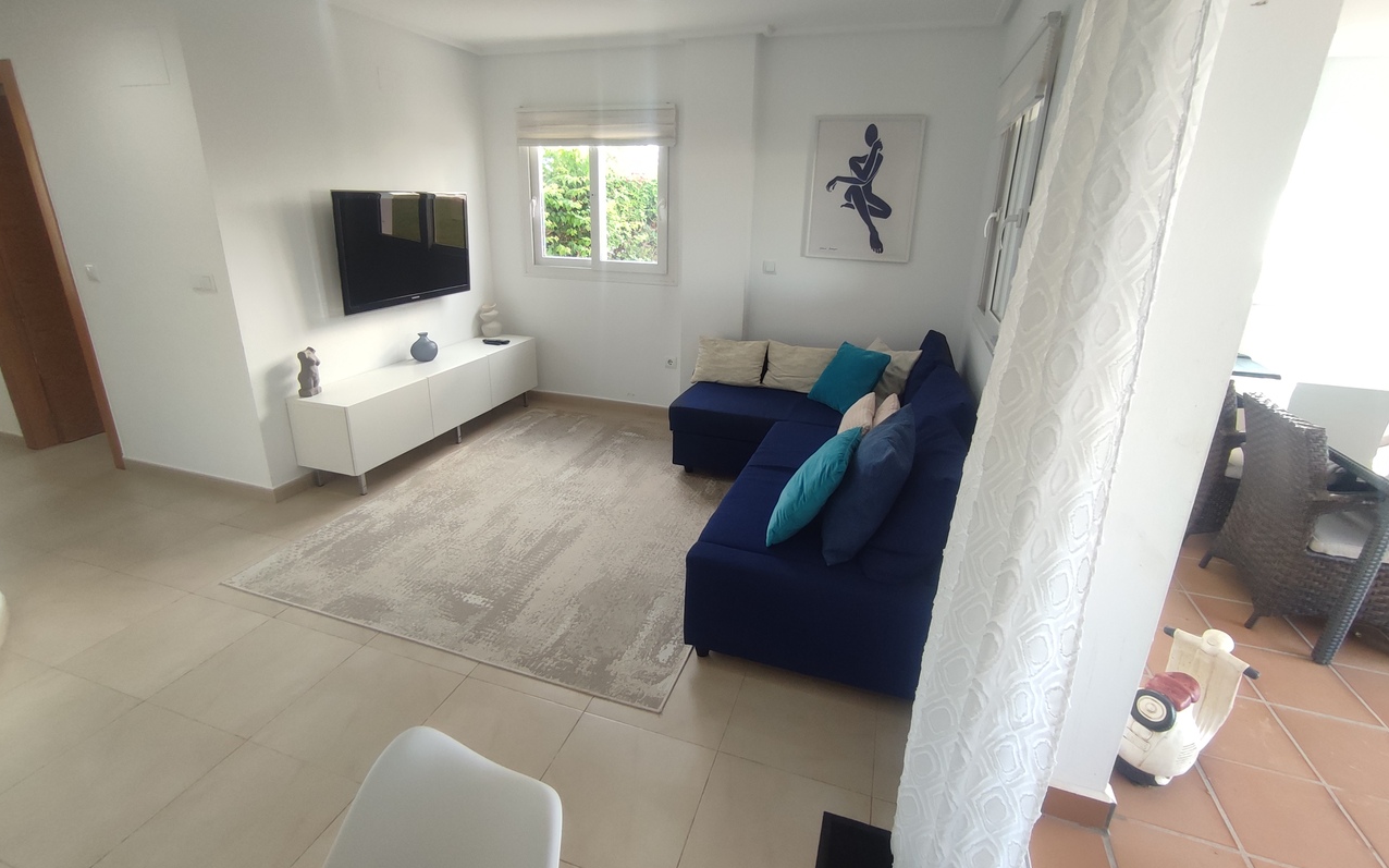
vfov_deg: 67.9
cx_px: 694
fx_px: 643
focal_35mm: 17
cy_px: 401
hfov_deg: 94.4
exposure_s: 1/100
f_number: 2.2
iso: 211
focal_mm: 1.65
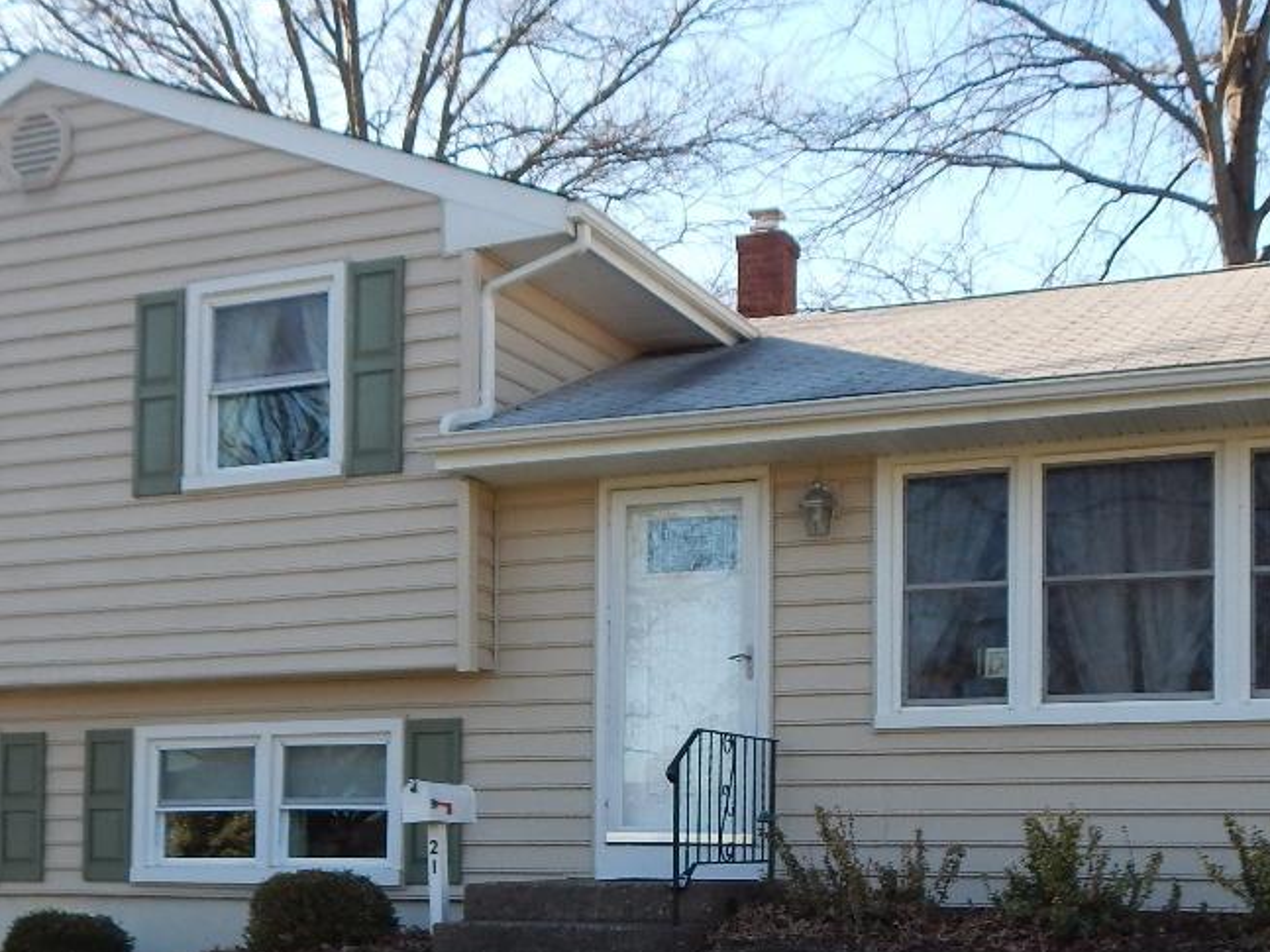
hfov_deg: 38.9
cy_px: 801
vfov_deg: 28.8
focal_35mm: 49
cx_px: 689
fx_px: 1797
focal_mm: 4
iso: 125
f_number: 3
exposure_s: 1/500
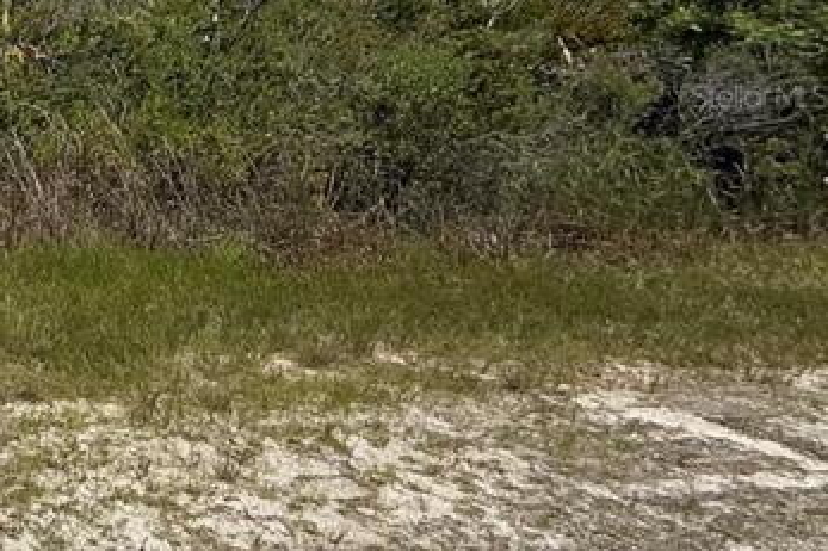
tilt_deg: -2.2
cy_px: 95
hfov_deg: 29.5
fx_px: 988
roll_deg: -0.5
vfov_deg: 30.3
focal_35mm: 43
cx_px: -387
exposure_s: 1/1961
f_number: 2.2
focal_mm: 2.22
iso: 50
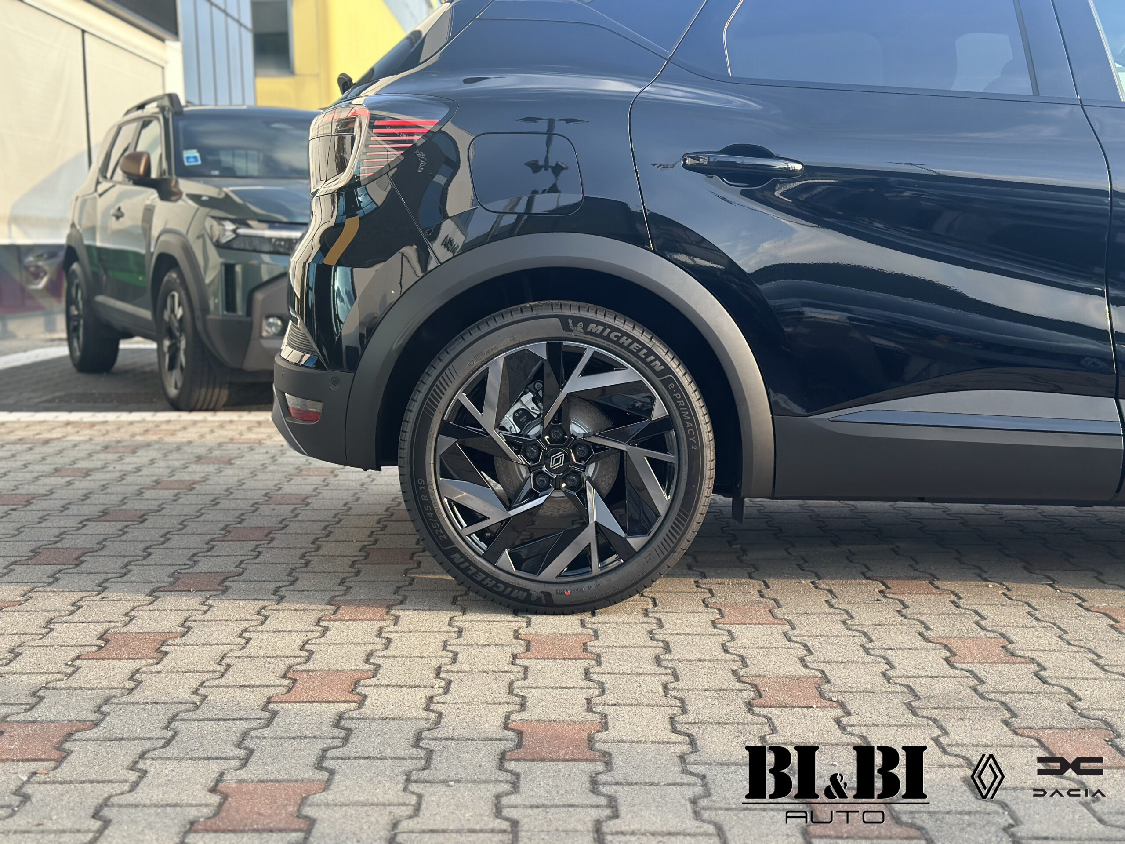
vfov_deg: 30.3
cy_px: 422
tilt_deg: -7.4
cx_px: 562
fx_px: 1560
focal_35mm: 48
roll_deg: +0.1
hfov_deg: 39.7
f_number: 1.78
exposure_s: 1/659
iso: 80
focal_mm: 6.86
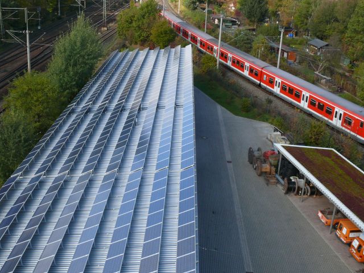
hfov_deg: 44.6
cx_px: 150
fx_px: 442
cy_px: 136
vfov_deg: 34.3
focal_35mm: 42
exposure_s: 1/200
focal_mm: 7.4
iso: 100
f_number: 4.5
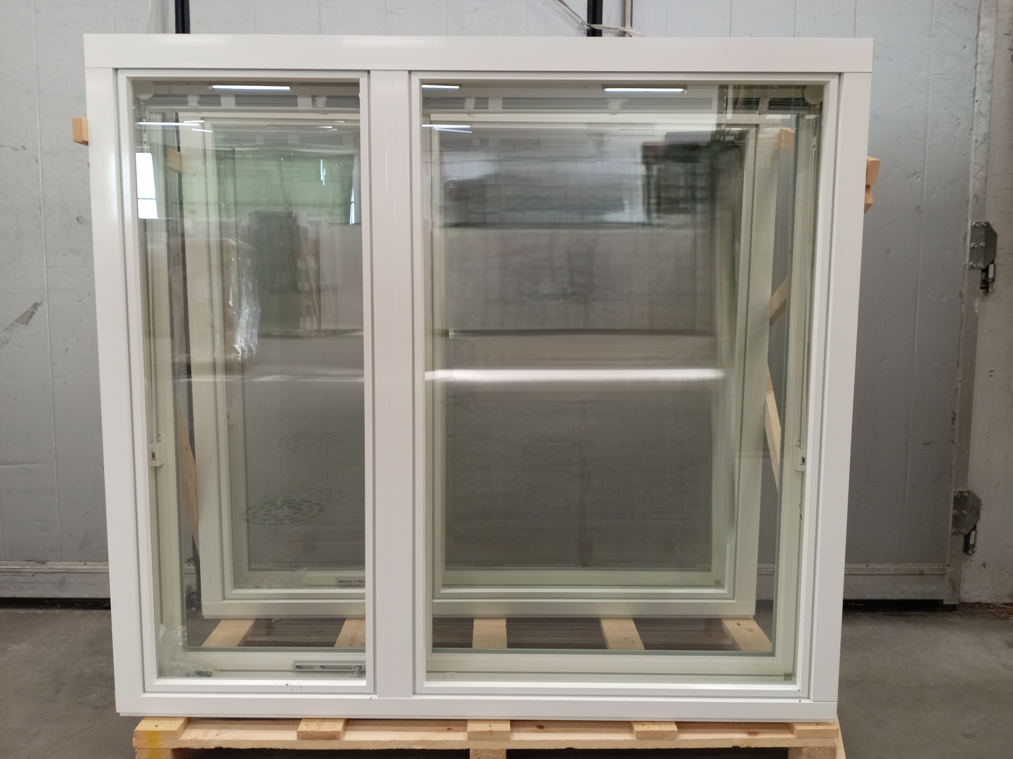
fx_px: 790
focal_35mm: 27
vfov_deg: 51.4
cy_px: 380
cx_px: 506
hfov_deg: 65.3
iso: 693
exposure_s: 1/25
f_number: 1.8
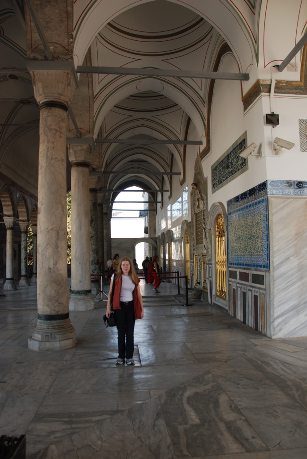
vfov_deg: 67.3
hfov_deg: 48.1
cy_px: 230
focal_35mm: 27
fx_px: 344
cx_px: 154
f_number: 5.6
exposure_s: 1/125
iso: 200
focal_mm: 18
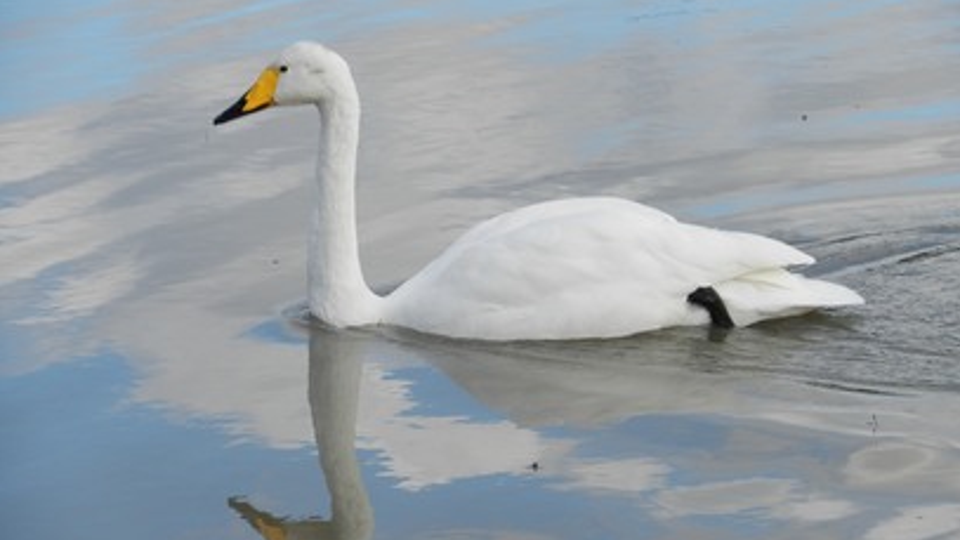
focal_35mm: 181
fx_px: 4608
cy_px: 266
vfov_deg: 6.7
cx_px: 481
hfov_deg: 11.9
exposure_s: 1/500
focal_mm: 29.7
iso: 160
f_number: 5.3
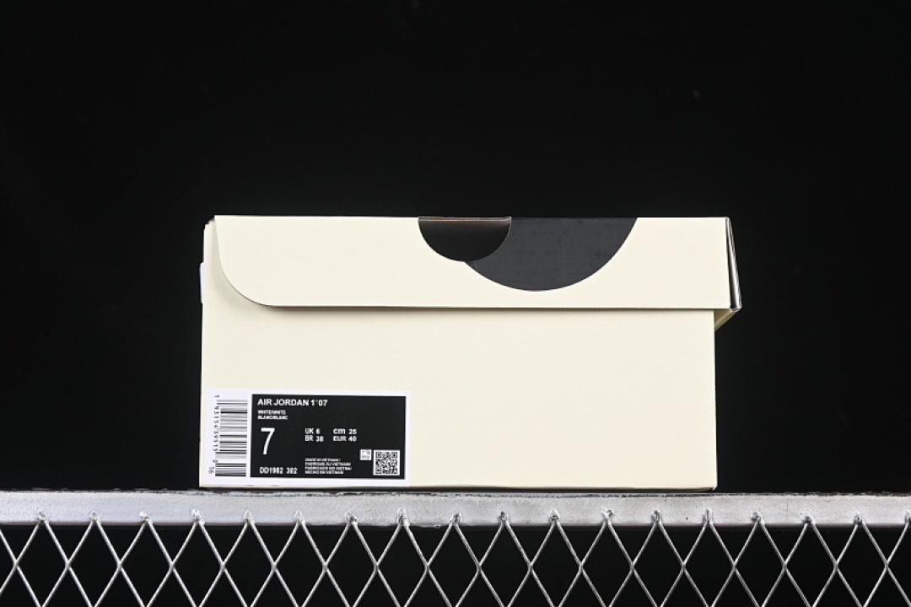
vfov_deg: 18.2
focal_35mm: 75
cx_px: 456
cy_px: 304
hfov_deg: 27.0
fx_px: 1898
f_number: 6.3
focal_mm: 50
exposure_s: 1/80
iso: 160
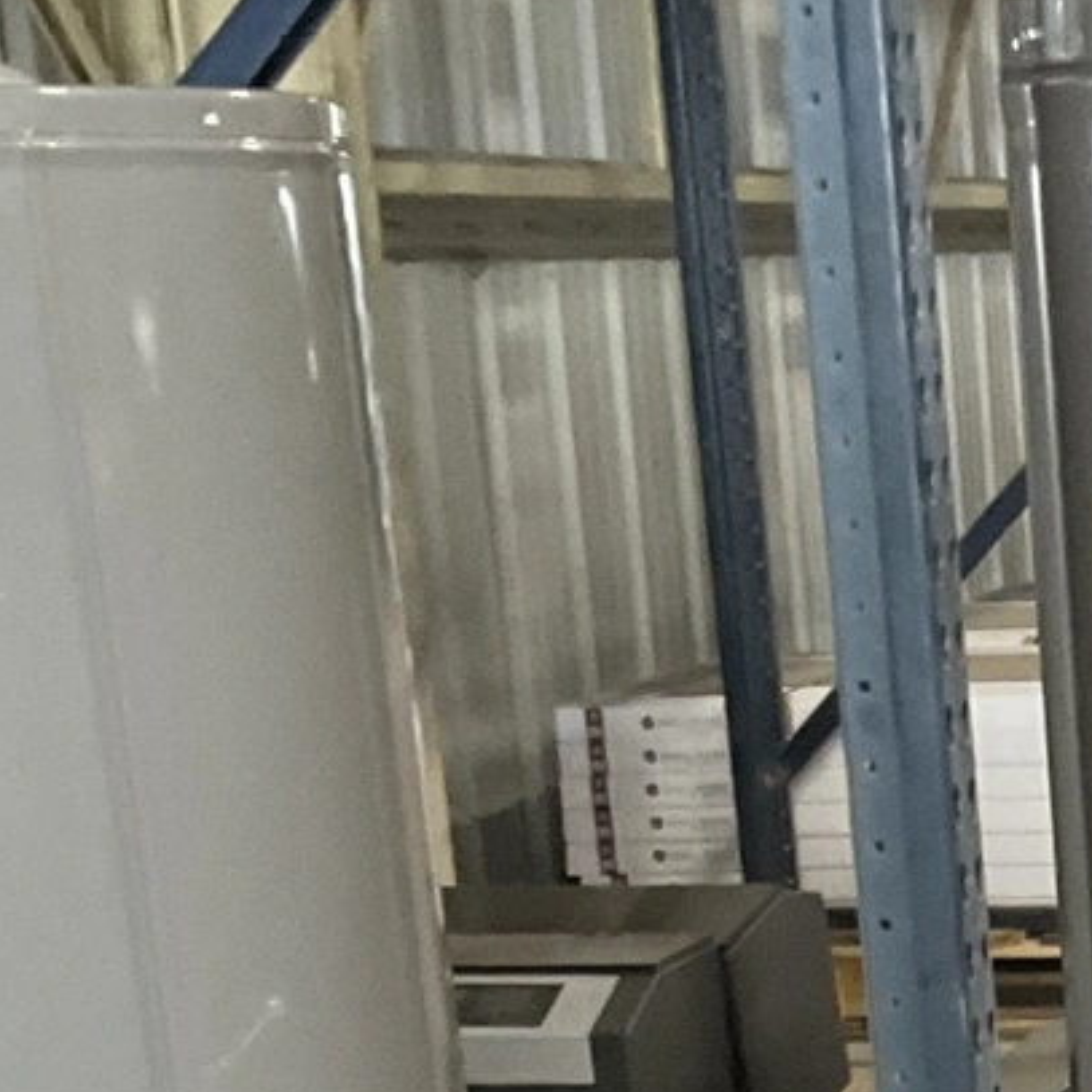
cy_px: 1897
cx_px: 1798
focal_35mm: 126
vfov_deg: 12.7
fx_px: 4497
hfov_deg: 12.9
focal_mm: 3
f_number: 1.8
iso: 125
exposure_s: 1/60
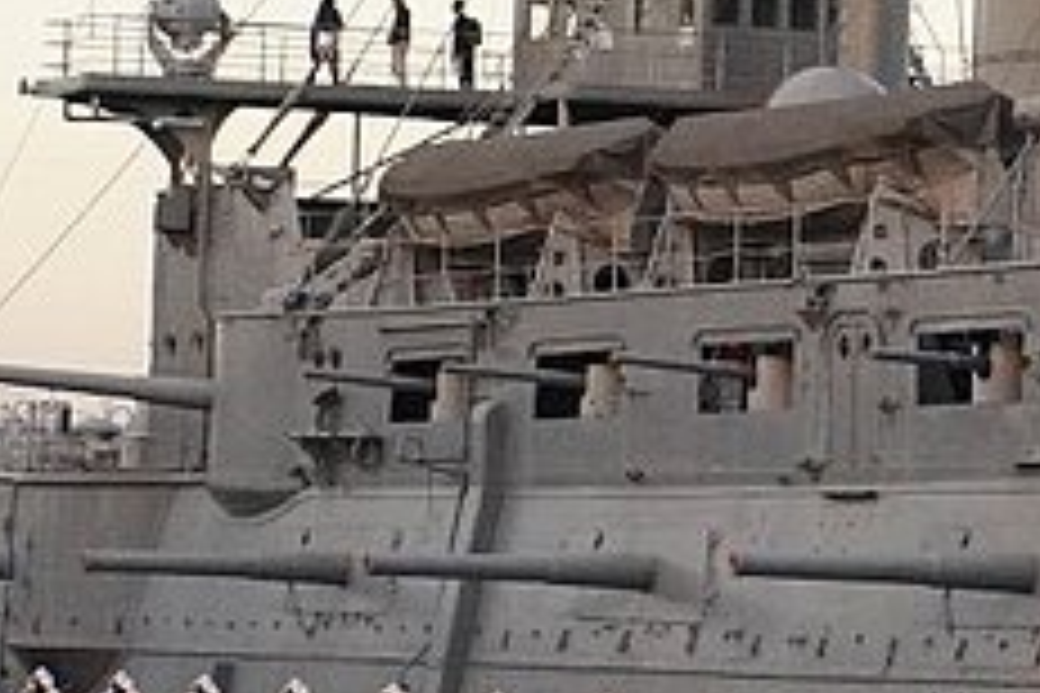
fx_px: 6528
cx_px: 2066
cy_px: -173
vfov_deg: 6.0
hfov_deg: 8.6
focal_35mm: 226
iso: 1600
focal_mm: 34
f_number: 9
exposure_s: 1/250
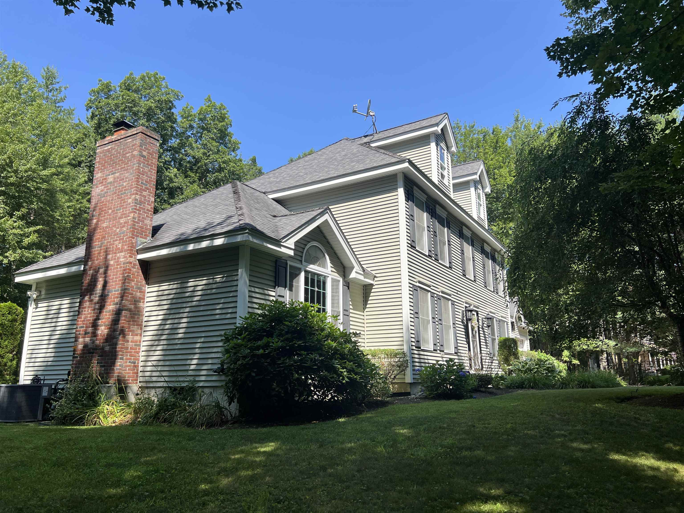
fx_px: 514
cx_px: 342
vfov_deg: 53.1
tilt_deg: +13.6
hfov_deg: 67.3
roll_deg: +0.6
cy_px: 256
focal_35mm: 26
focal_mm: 5.7
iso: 50
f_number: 1.5
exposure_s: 1/1901
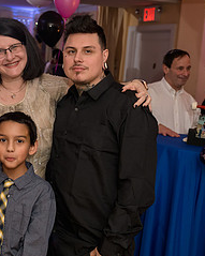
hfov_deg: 22.3
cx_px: 0
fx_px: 501
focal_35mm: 66
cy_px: 119
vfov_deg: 28.7
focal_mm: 29
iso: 800
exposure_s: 1/125
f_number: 3.2
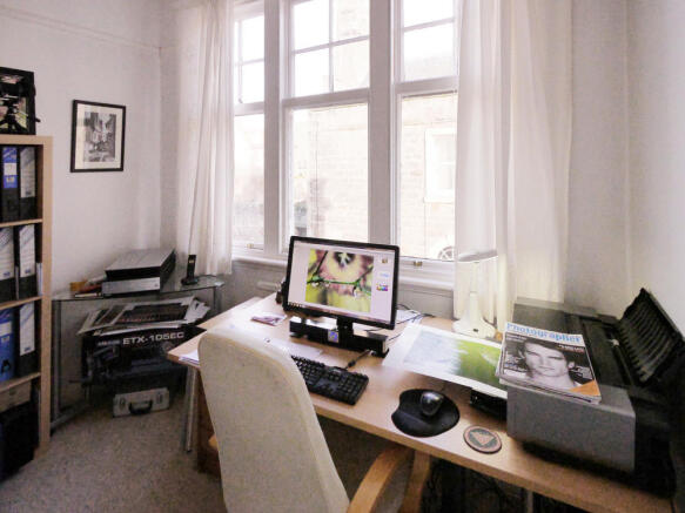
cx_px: 342
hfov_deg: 94.5
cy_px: 256
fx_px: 317
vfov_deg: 78.1
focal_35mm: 16
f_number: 4
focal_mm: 8
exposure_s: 1/1000
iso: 1600
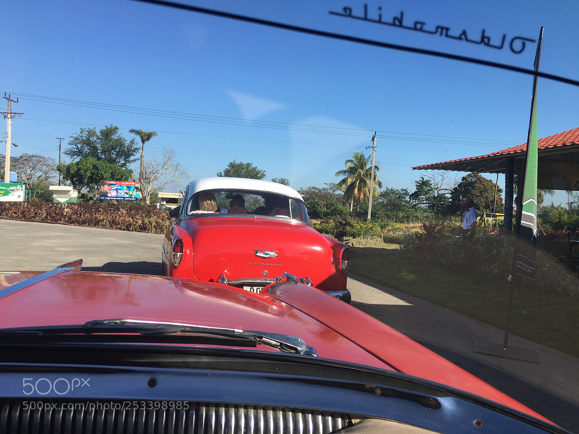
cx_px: 290
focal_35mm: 29
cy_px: 217
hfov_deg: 61.7
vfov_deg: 48.2
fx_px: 485
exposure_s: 1/1083
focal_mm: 4.15
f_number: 2.2
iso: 25
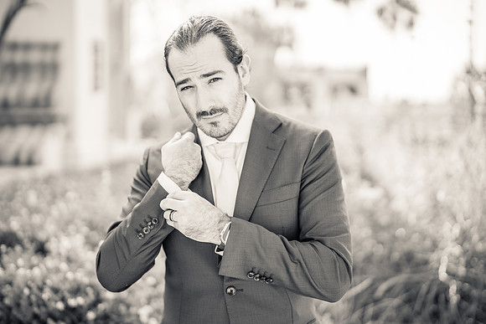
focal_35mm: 50
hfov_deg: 39.6
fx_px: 675
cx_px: 243
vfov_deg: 27.0
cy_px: 162
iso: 125
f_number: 1.2
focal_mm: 50
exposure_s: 1/2000
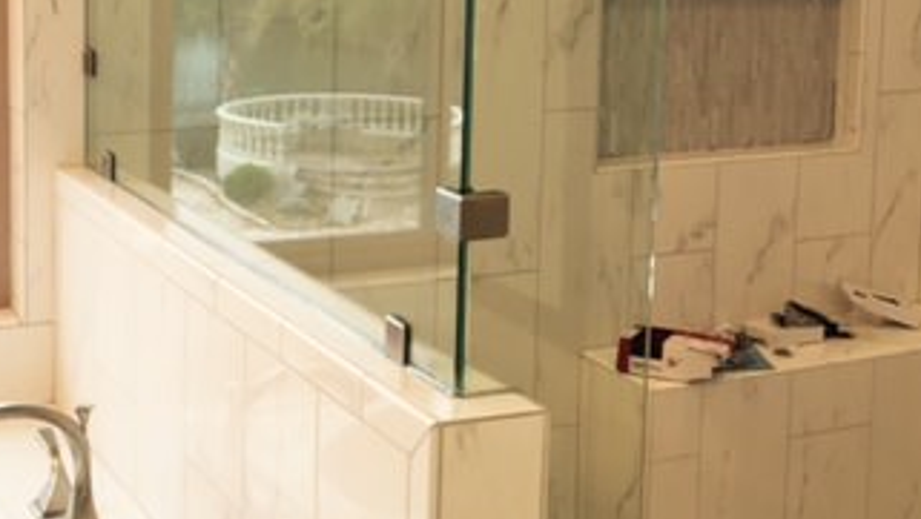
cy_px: 83
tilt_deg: -7.1
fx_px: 1539
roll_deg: -1.3
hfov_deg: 33.3
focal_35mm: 63
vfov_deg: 18.9
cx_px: 505
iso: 40
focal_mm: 4.15
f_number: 2.2
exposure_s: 1/60
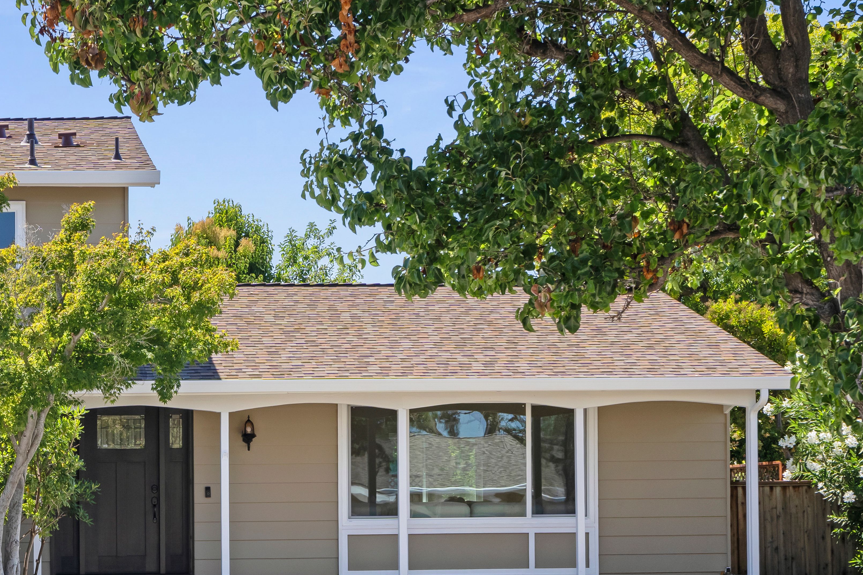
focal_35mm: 83
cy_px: 428
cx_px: 43
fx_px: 1989
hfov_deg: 23.6
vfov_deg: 16.4
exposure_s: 1/50
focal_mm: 31
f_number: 8
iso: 100
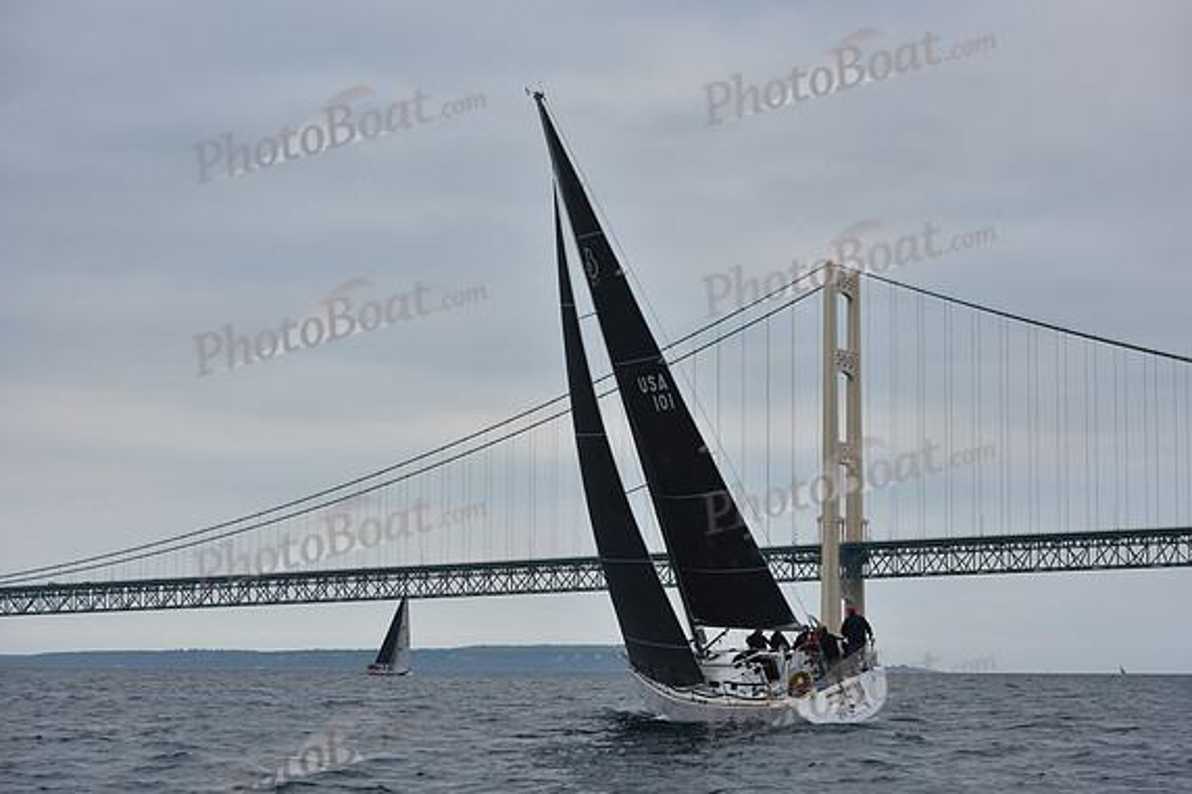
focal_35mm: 71
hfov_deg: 28.5
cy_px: 401
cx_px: 596
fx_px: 2350
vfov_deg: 19.2
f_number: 6.3
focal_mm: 70
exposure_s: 1/800
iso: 400
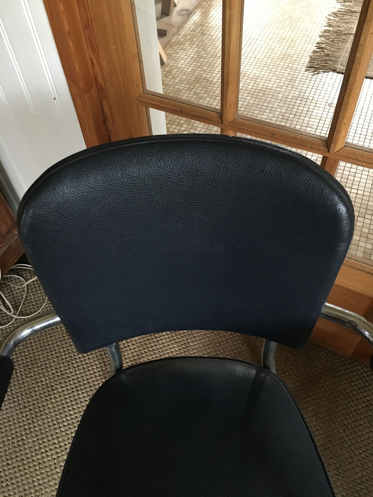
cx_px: 186
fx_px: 417
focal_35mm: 29
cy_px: 248
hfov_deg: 48.2
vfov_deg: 61.7
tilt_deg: -51.2
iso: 400
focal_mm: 4.15
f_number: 2.2
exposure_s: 1/17
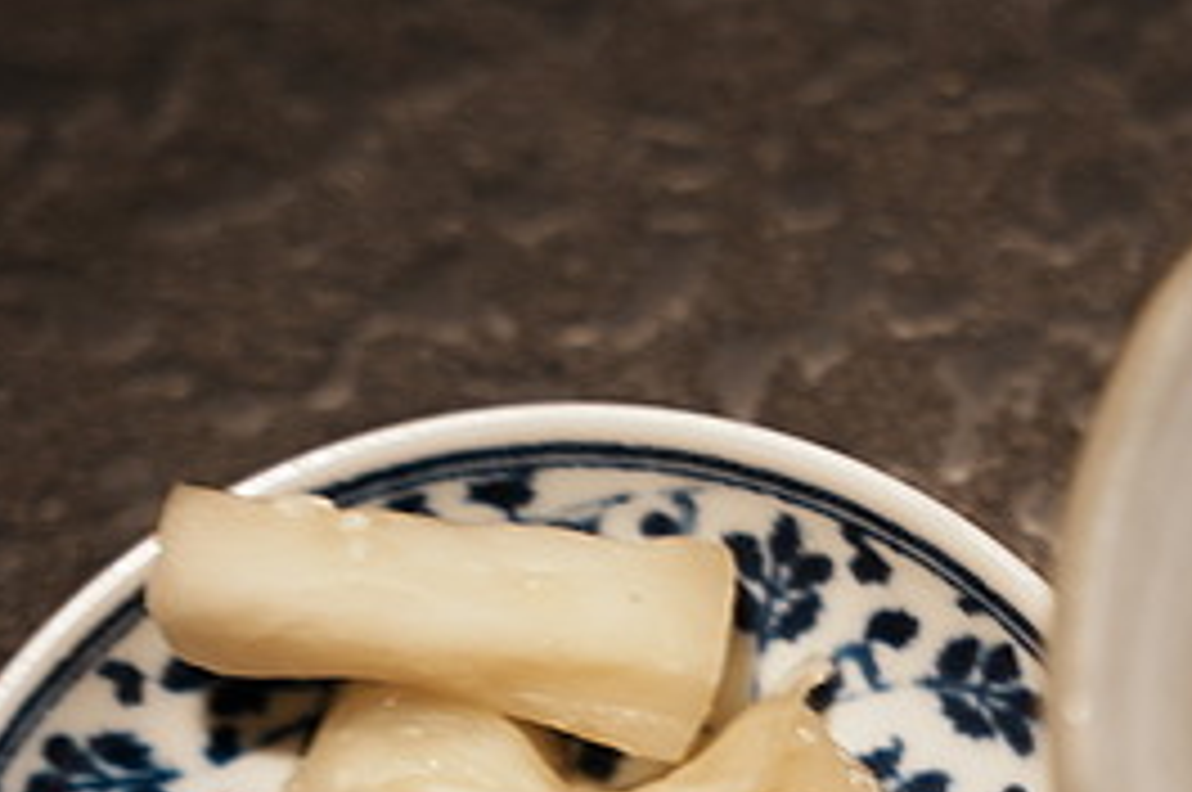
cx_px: 1291
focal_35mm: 168
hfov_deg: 12.0
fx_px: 5566
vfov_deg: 8.0
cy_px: 981
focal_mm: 57.1
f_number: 2.8
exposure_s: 1/5
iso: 250
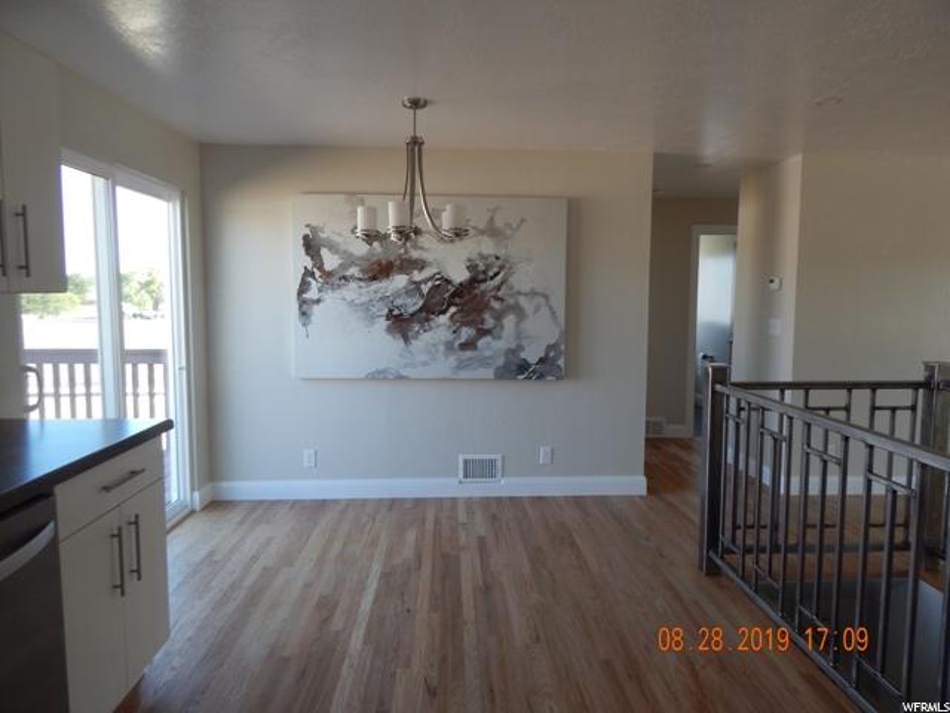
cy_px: 356
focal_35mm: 23
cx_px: 475
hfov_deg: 73.9
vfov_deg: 58.9
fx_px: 631
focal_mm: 4
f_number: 3
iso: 125
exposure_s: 1/80
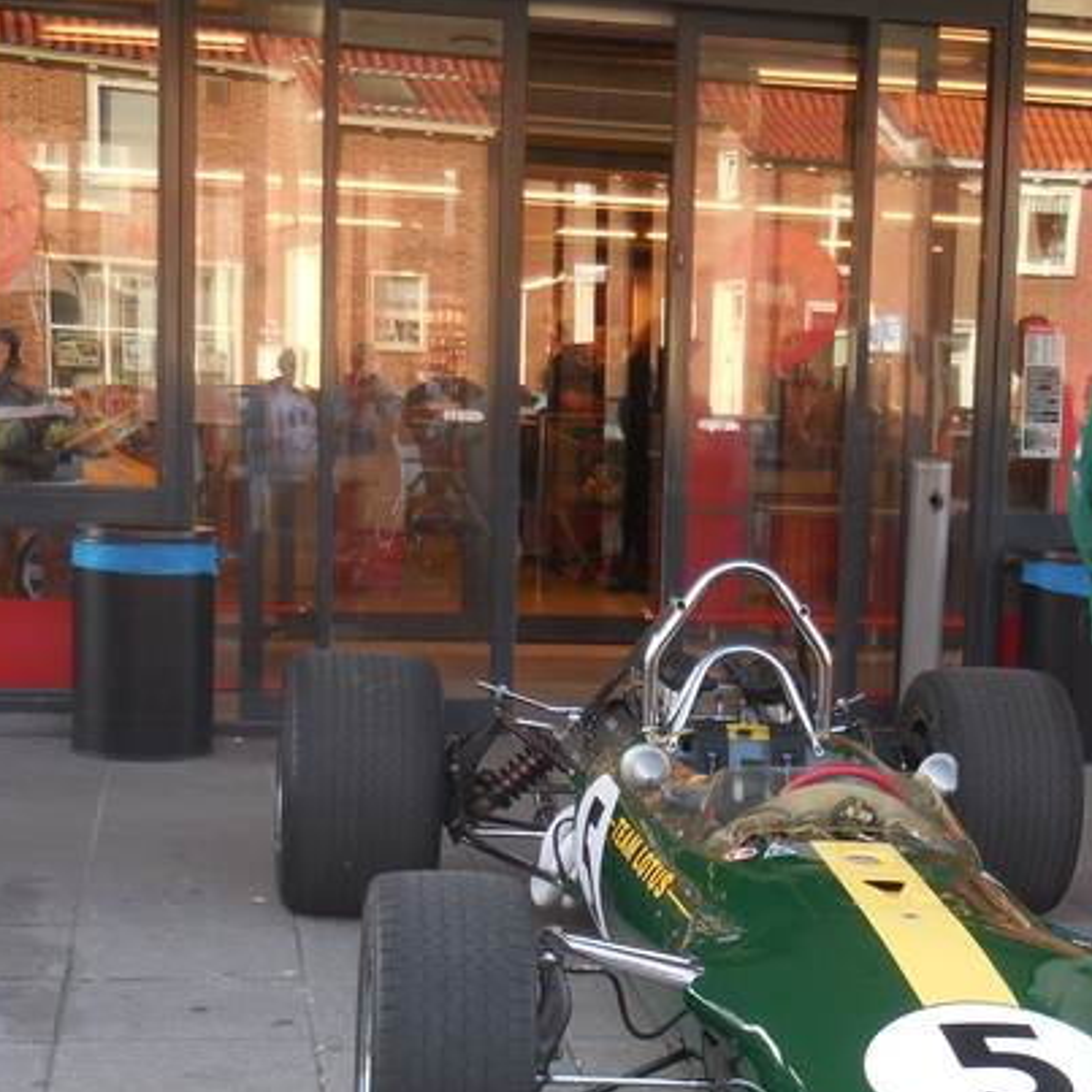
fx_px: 2820
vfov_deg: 21.7
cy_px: 807
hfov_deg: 21.6
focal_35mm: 79
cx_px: 921
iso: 125
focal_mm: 8.1
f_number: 4.2
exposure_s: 1/60
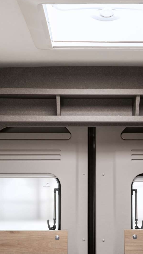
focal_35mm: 54
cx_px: 76
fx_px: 364
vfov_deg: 38.5
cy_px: 126
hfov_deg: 22.2
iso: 320
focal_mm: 34
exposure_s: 1/200
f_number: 8
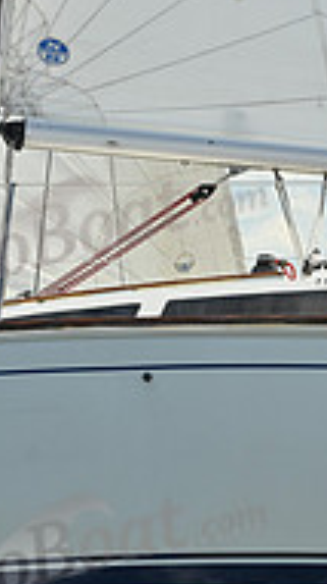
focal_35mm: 223
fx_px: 3448
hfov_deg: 5.4
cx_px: 428
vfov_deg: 9.7
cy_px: 356
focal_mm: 70
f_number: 8
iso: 250
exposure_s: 1/1250
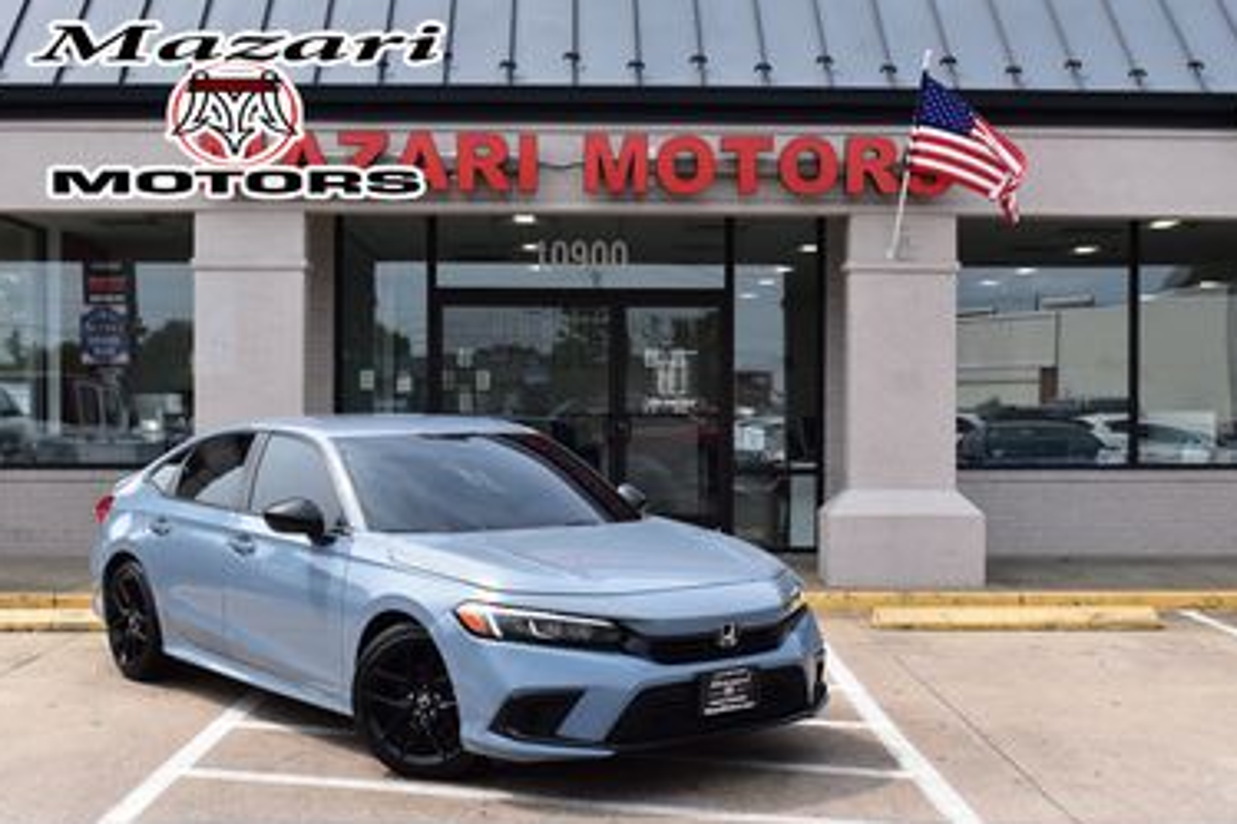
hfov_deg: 42.3
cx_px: 645
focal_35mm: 47
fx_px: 1598
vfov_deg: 28.9
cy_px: 434
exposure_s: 1/400
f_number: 11
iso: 400
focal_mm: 29
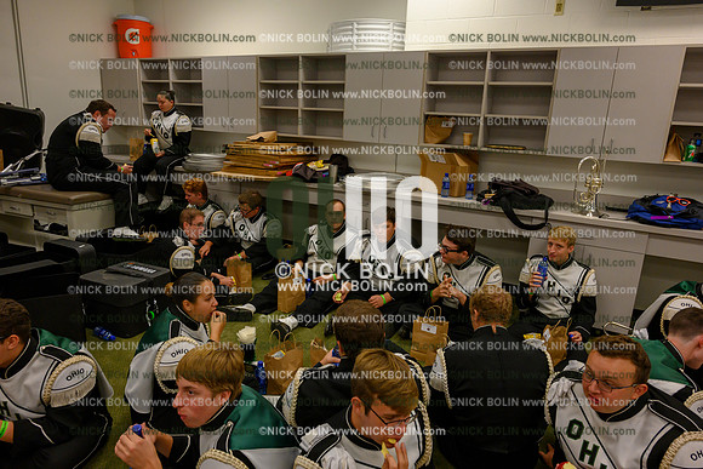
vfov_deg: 53.2
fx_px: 469
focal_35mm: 24
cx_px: 352
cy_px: 234
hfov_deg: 73.7
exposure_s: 1/100
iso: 2500
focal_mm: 24
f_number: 8
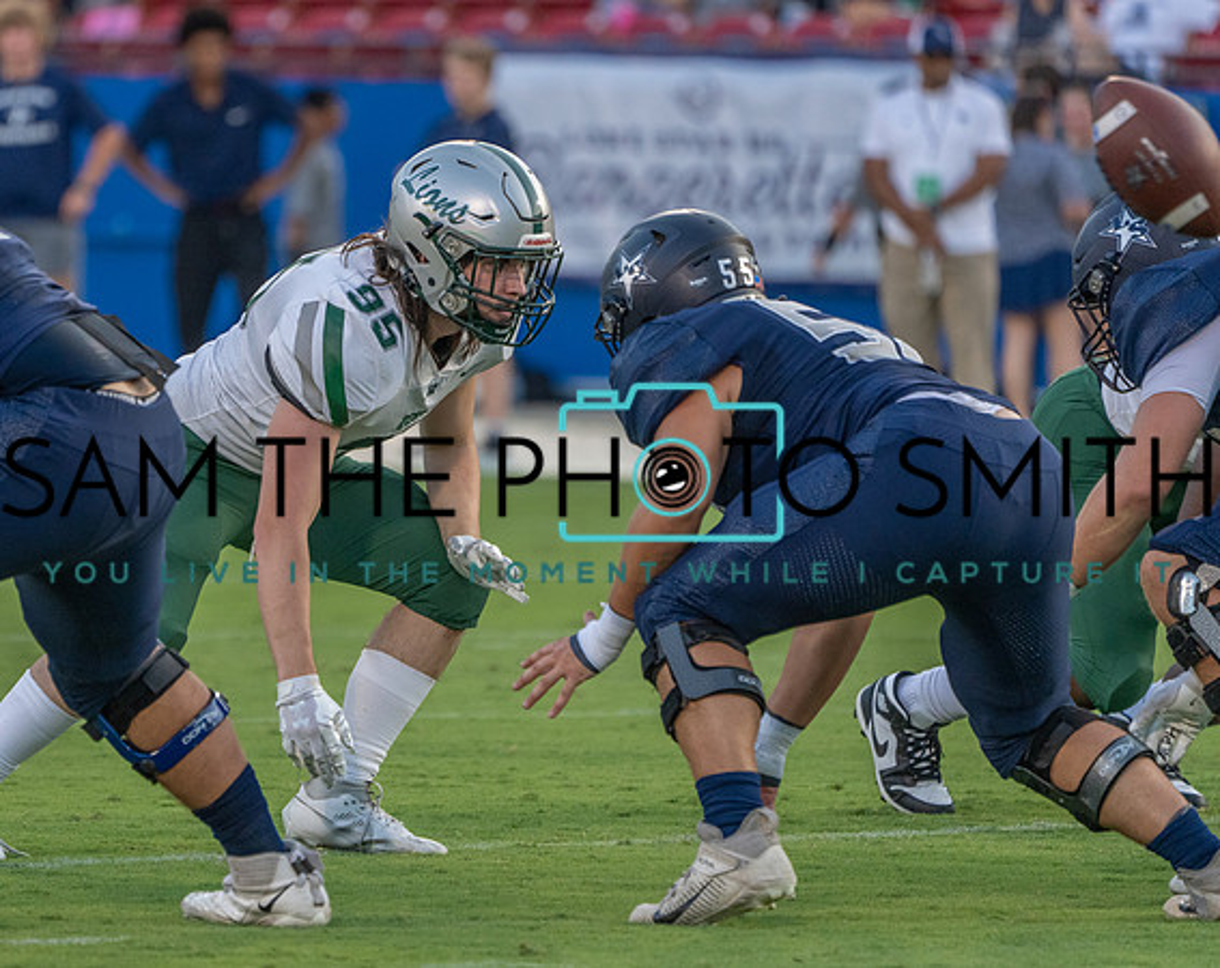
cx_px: 372
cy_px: 464
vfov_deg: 3.2
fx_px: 17557
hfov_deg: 4.0
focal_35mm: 488
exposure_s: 1/1000
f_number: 5.6
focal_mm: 373
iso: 2500
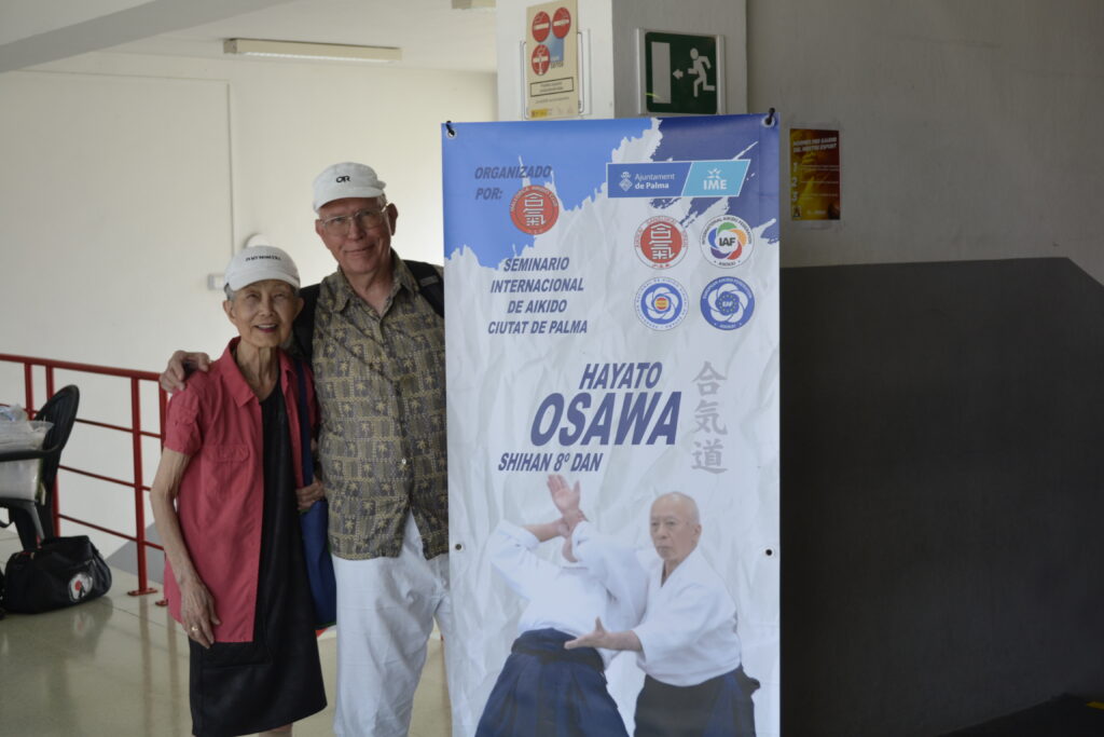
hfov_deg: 37.8
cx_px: 552
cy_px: 368
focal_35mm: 52
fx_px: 1610
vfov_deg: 25.8
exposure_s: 1/125
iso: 250
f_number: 5.6
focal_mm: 35
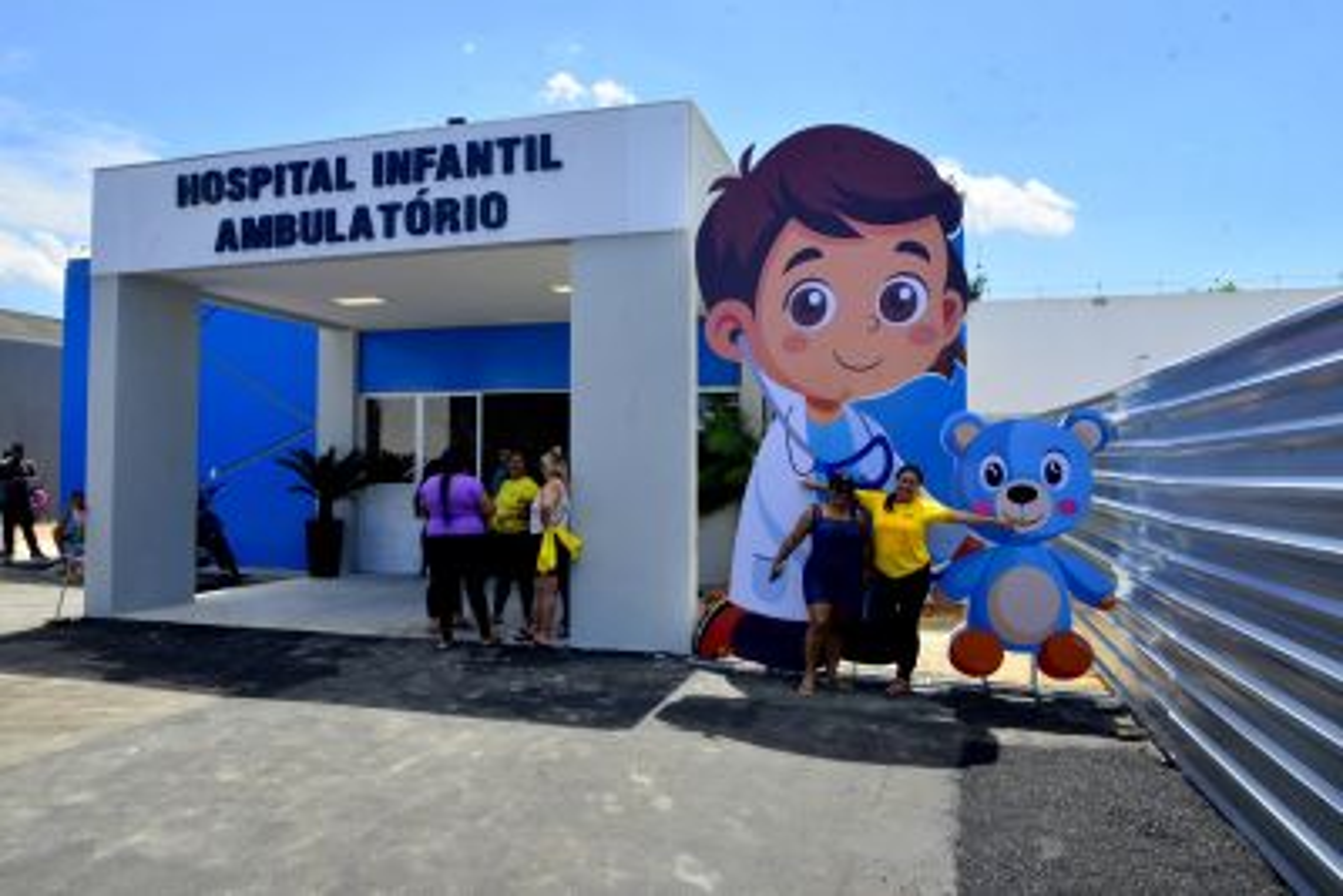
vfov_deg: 53.2
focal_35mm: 24
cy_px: 448
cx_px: 672
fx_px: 896
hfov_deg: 73.7
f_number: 11
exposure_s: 1/500
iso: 400
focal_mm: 24
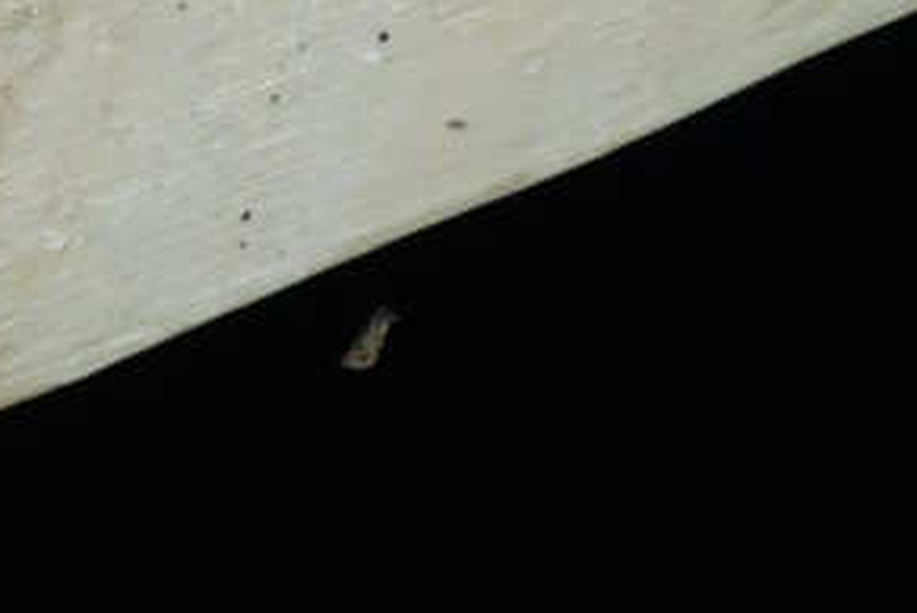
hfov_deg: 2.9
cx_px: -999
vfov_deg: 2.0
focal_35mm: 701
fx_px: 17874
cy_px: 338
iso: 1000
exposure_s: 1/200
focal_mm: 46.21
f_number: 8
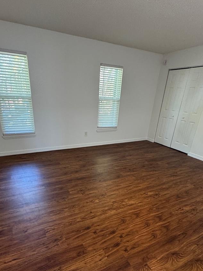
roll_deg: -2.2
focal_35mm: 20
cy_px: 161
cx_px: 93
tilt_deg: -24.5
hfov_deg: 65.9
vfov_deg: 80.9
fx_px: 156
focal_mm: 2.22
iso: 500
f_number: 2.2
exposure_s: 1/60
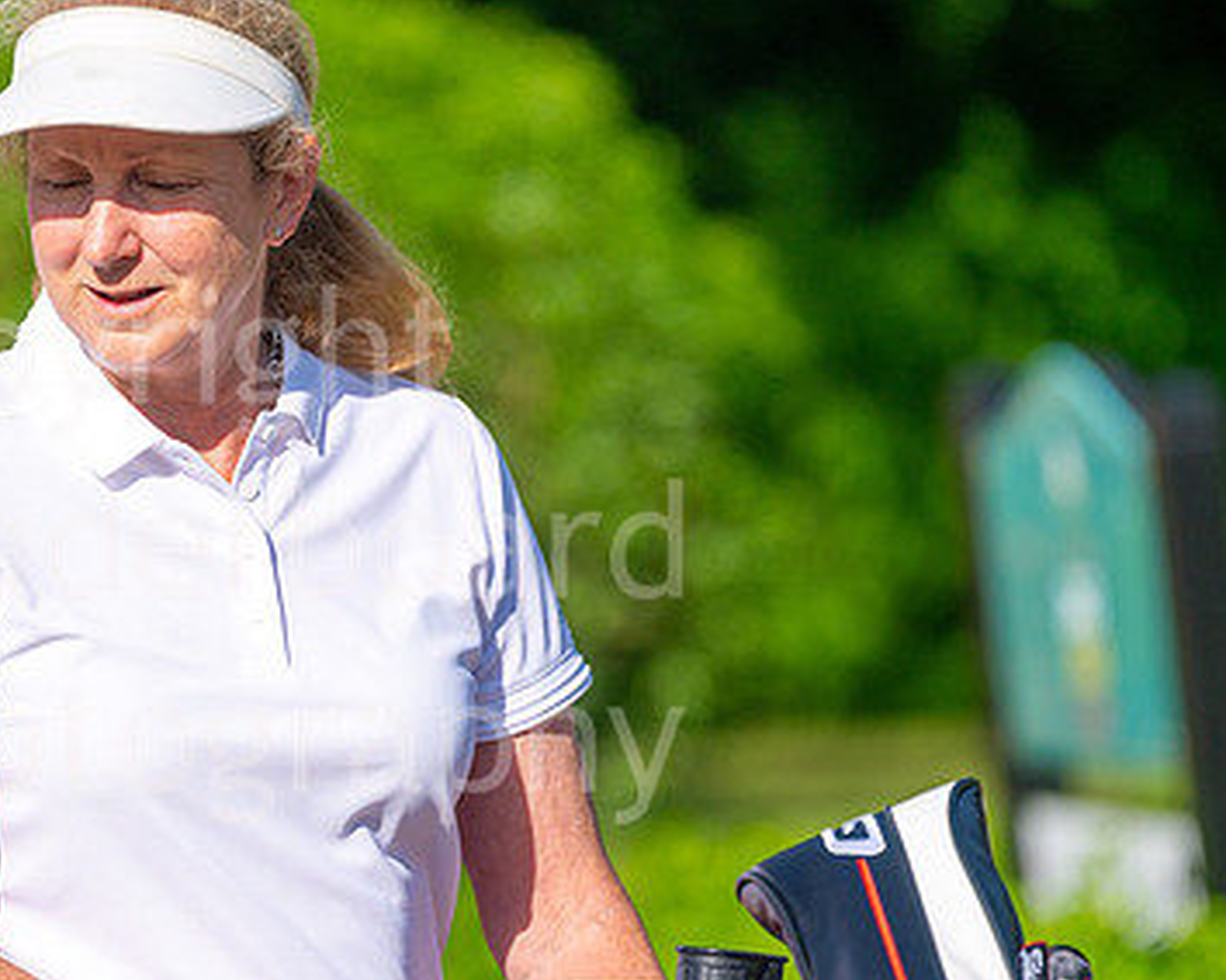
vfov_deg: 3.3
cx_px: 242
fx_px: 16759
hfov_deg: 4.2
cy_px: 573
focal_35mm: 462
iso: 200
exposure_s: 1/2500
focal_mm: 300
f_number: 5
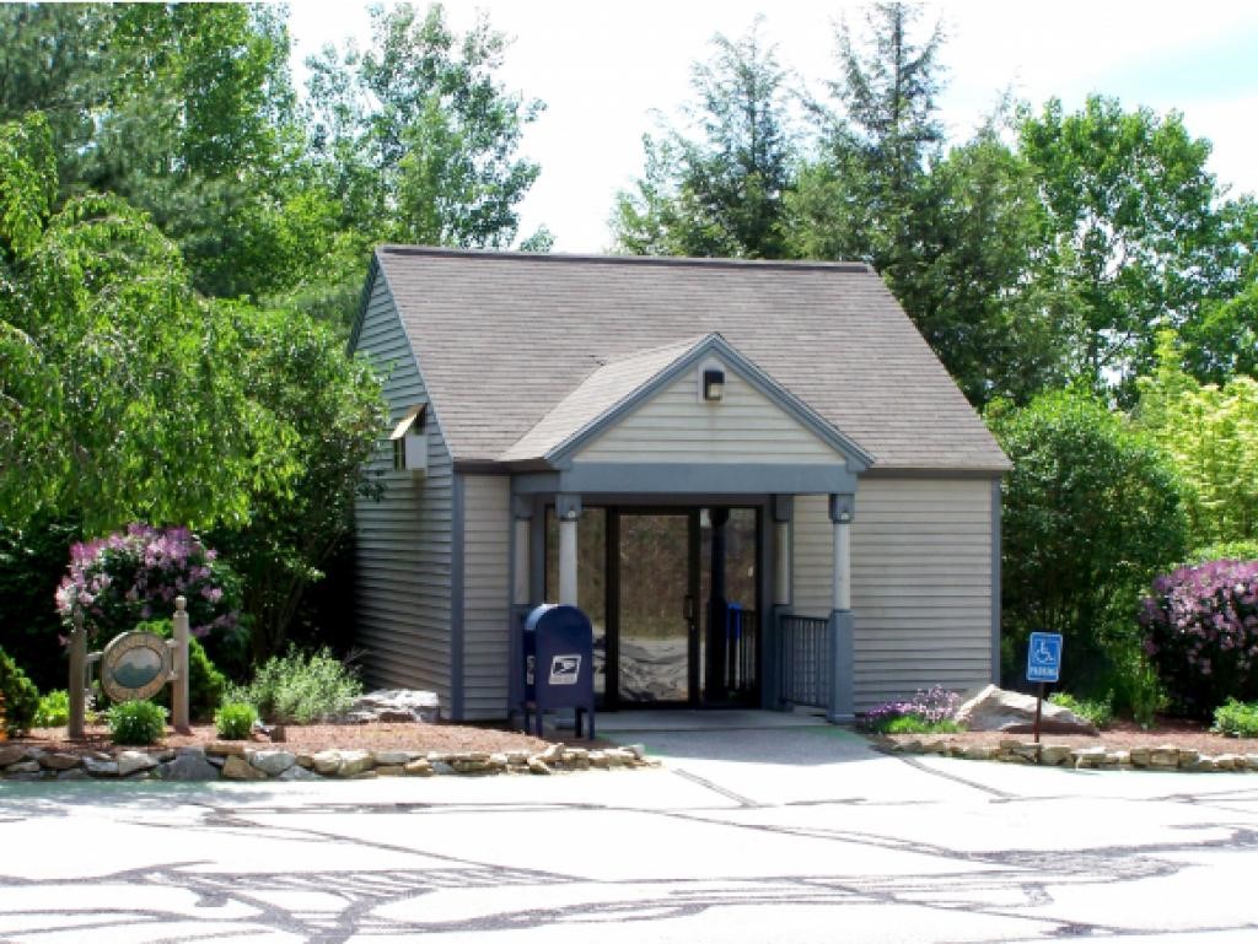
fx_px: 2436
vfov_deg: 21.9
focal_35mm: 67
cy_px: 472
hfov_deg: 29.0
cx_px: 629
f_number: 4.5
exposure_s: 1/250
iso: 64
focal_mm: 11.1
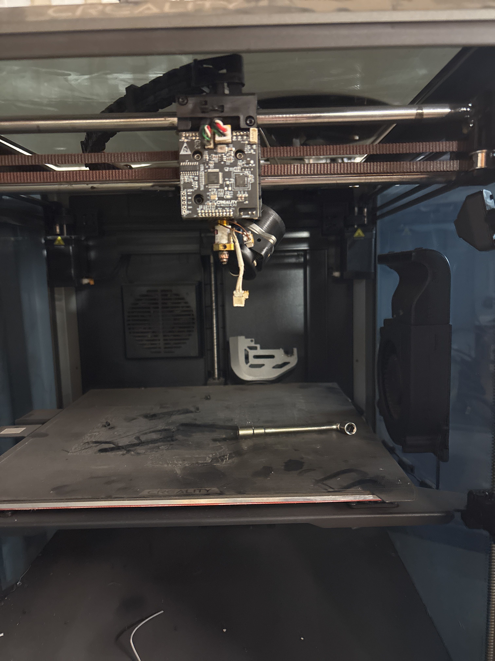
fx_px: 496
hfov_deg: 53.1
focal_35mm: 26
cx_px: 248
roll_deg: +1.4
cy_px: 330
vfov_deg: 67.3
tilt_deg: -8.6
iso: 800
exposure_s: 1/25
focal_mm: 5.96
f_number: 1.6
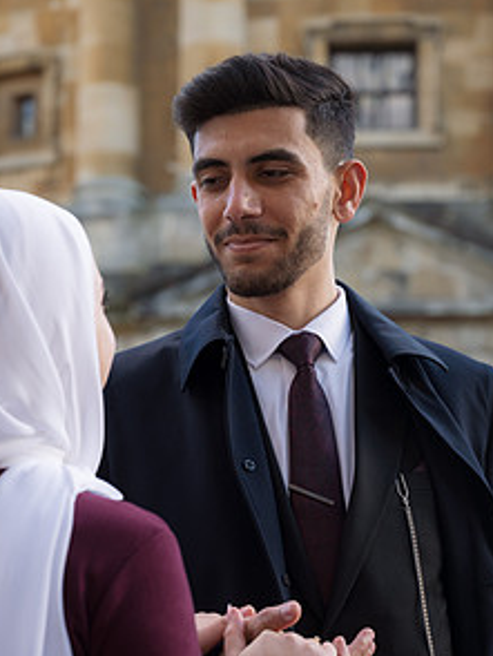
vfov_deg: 19.1
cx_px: 194
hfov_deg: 14.4
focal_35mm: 103
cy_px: 361
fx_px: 1953
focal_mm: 70
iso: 100
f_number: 4
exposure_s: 1/125
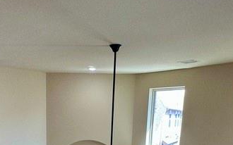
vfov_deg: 24.8
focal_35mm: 46
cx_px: 85
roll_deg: -1.2
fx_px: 292
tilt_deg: -13.2
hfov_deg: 43.1
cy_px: 182
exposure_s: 1/120
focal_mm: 2.22
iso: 125
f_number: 2.2
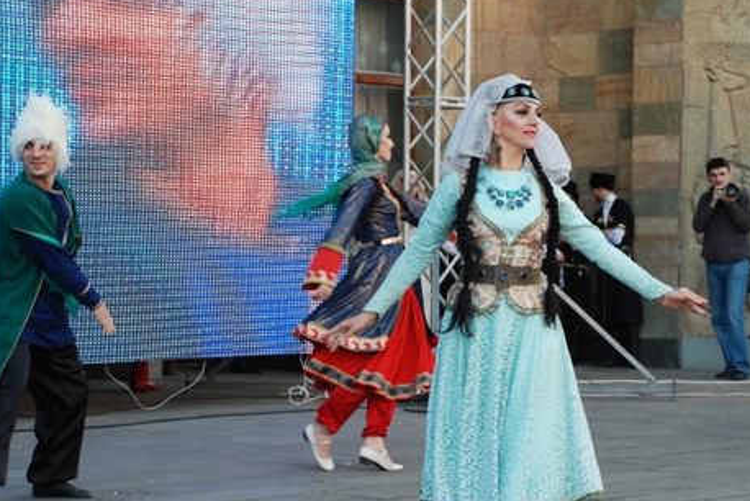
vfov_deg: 12.6
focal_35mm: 109
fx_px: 2272
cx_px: 508
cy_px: 316
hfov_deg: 18.7
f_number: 6.3
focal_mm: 52
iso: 800
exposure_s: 1/160
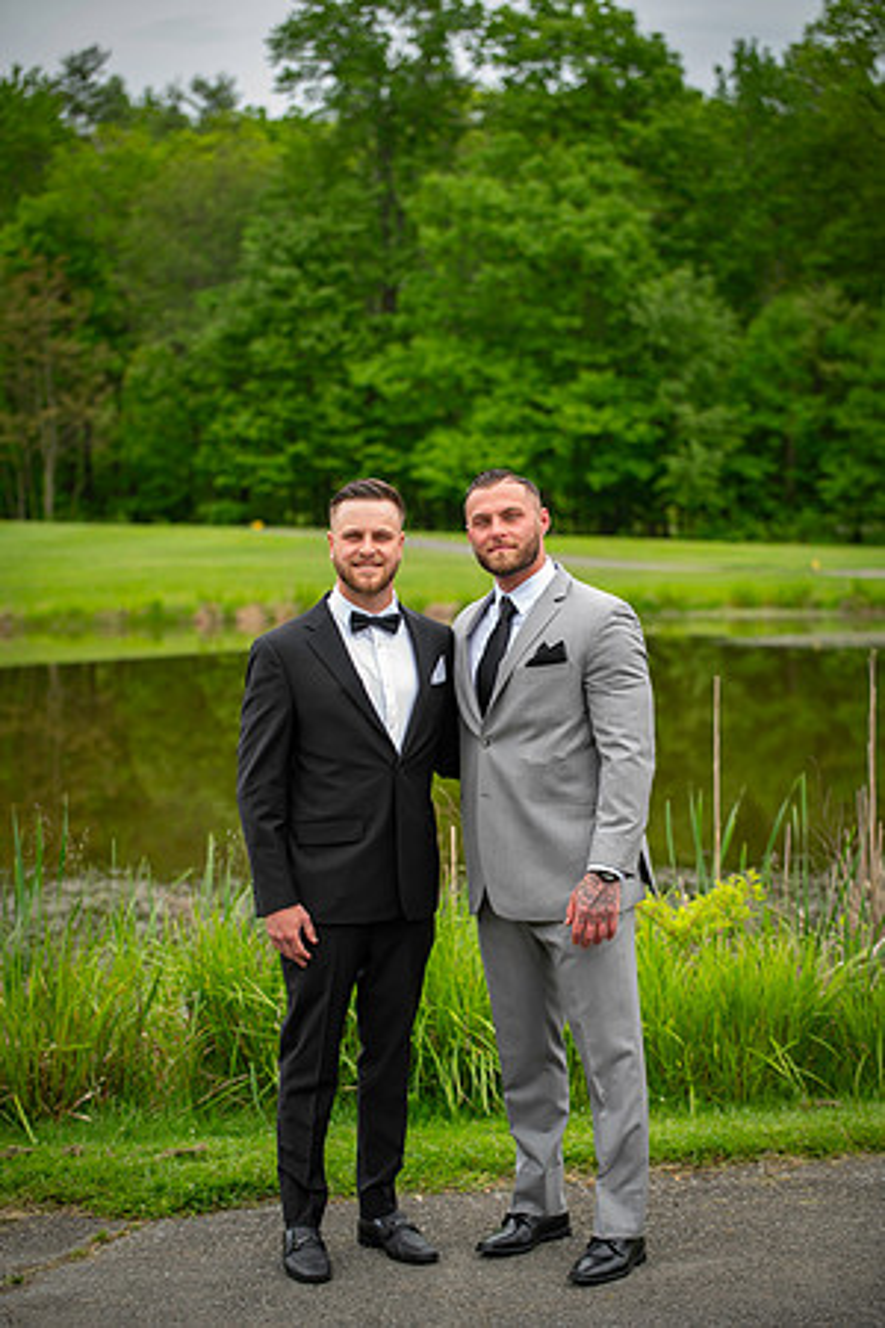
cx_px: 442
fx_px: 2581
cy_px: 664
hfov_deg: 19.5
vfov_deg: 28.8
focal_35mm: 70
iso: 64
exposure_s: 1/250
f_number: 2.8
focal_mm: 70
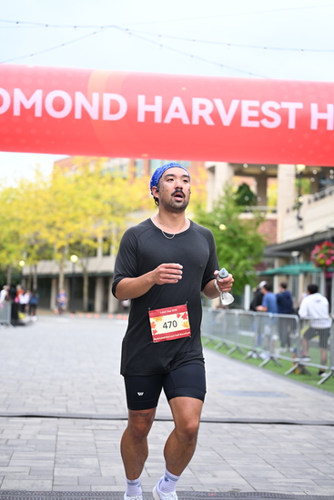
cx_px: 167
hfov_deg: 19.5
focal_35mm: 70
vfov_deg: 28.8
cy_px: 250
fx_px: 973
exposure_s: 1/1250
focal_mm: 70
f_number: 2.8
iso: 640
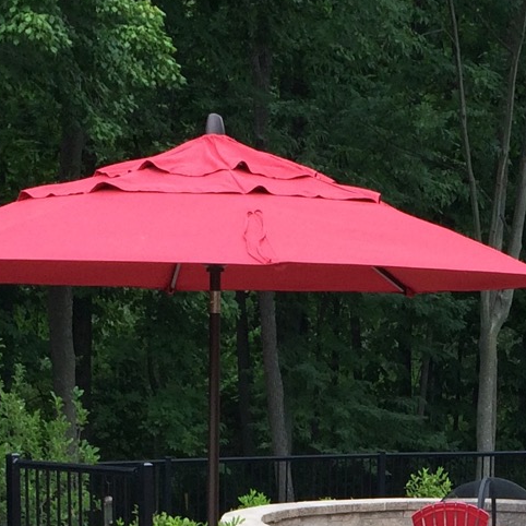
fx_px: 1874
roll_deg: -2.4
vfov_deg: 15.1
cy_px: 710
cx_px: 403
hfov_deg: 15.9
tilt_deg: -11.6
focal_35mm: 109
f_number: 2.2
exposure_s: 1/402
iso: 32
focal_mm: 4.15
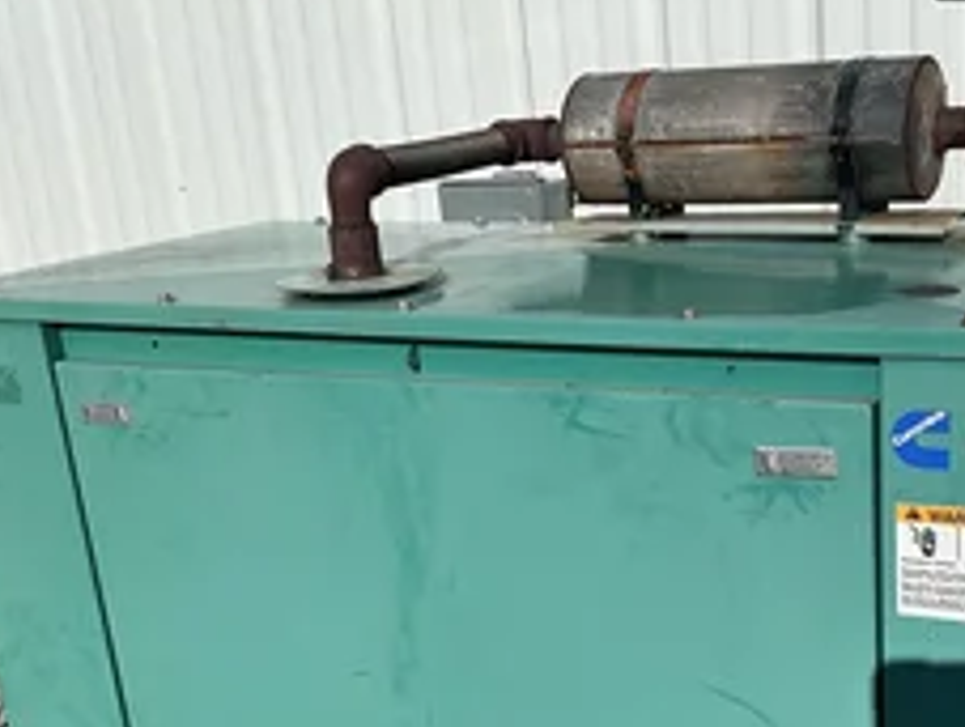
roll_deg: +3.6
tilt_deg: -19.3
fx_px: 1424
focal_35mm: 51
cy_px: 531
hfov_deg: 36.8
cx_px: 684
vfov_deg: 28.3
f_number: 1.8
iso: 25
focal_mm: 3
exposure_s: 1/5263
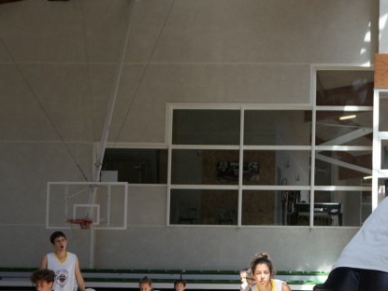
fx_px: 1167
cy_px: 270
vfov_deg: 14.1
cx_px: 371
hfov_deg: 18.5
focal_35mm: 104
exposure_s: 1/320
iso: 125
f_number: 2.8
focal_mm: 18.3
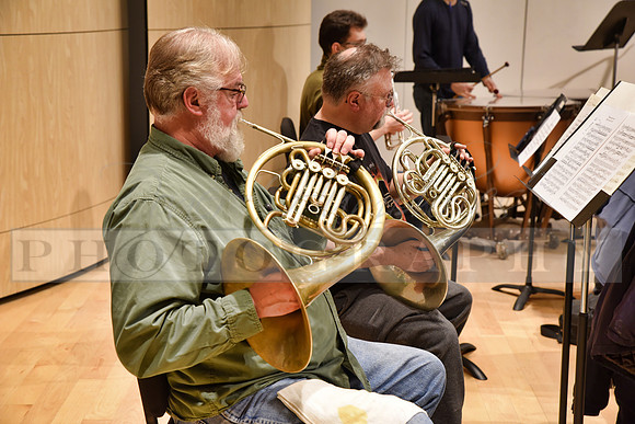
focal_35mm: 70
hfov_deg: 28.8
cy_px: 212
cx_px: 318
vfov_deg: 19.5
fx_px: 1235
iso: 1600
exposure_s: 1/100
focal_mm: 70
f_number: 5
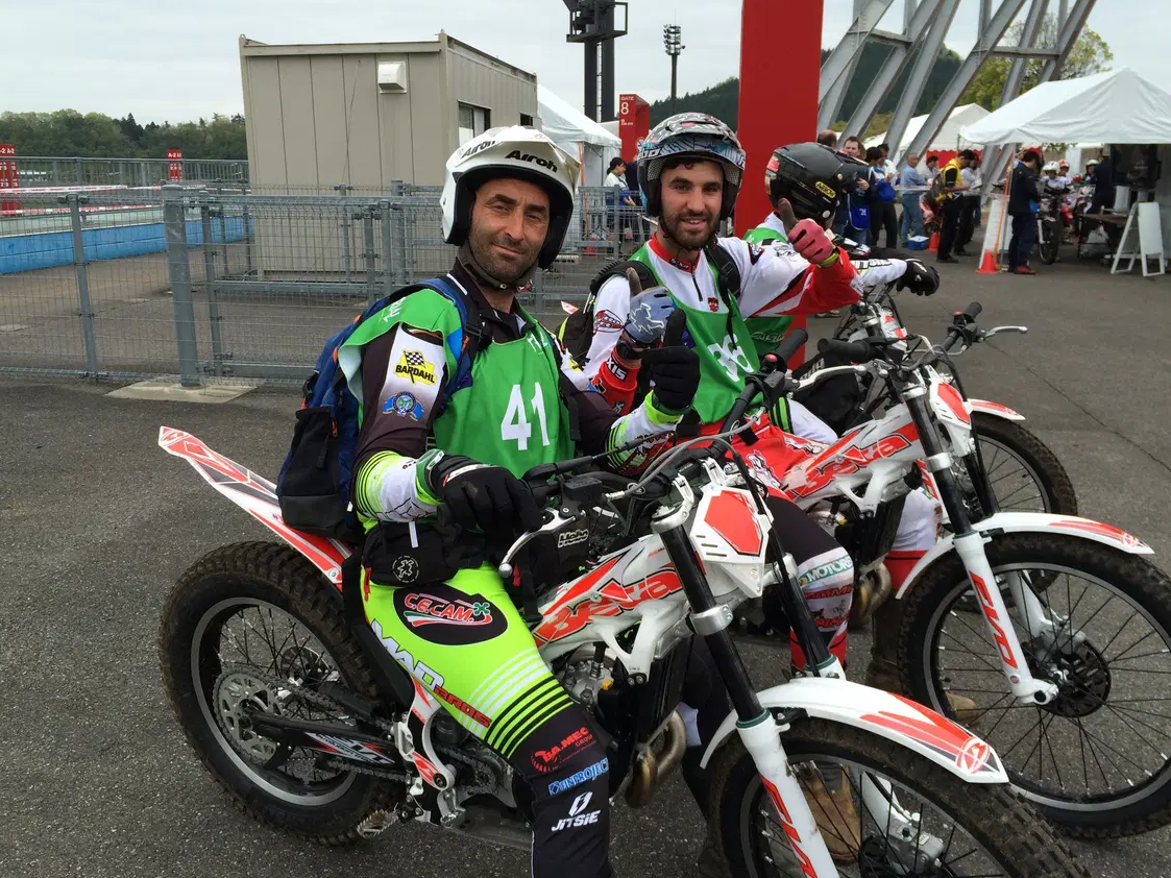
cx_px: 566
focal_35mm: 31
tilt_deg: -14.9
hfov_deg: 58.3
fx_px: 1049
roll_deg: +1.7
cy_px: 426
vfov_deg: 45.4
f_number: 2.2
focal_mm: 4.15
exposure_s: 1/1282
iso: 32
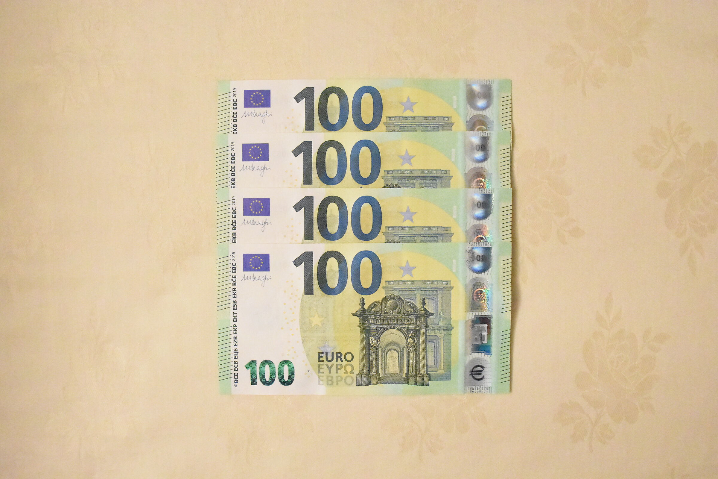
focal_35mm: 36
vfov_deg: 36.9
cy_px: 240
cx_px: 359
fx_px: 718
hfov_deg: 53.1
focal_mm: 24
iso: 25600
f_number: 8
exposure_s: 1/60
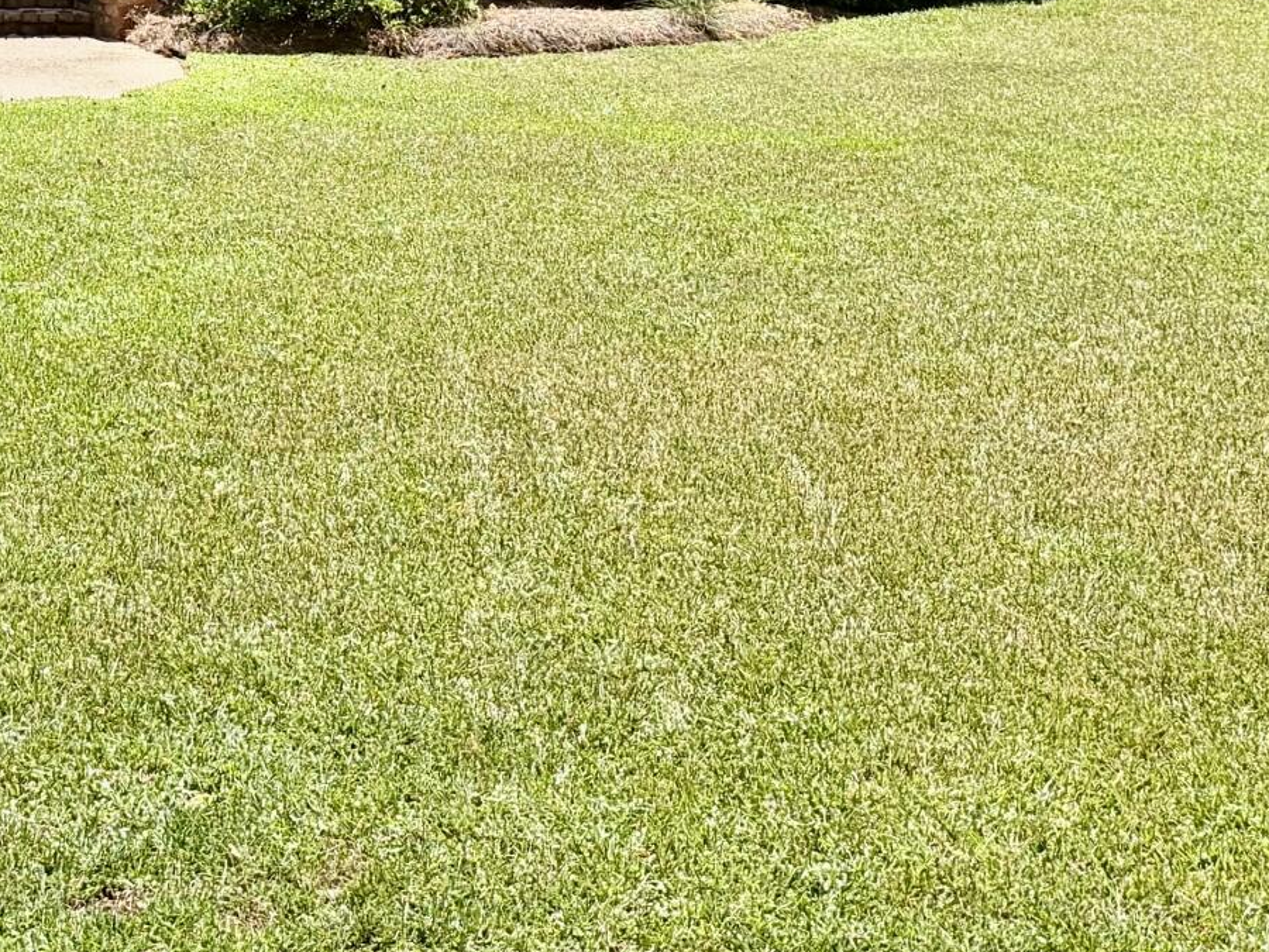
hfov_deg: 23.3
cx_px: -32
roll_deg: +1.3
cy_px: -353
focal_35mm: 80
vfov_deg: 17.1
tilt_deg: +2.1
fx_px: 2933
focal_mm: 6.76
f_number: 1.78
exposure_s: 1/2232
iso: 100
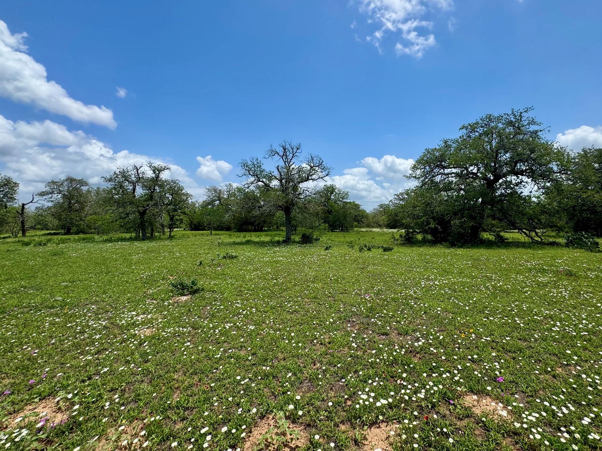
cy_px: 199
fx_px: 278
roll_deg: +0.5
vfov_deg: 77.8
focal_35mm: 16
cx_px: 328
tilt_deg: +4.3
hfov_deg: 94.3
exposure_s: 1/2494
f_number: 2.2
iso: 50
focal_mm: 2.22
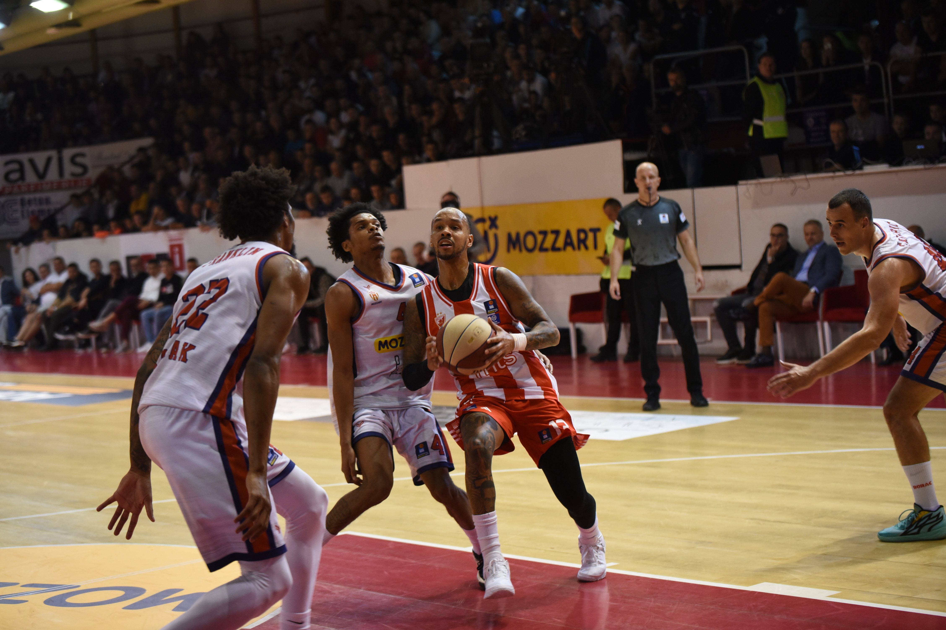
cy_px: 315
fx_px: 1839
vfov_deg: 19.5
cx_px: 473
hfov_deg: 28.8
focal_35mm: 70
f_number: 2.8
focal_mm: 70
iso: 2500
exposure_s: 1/500
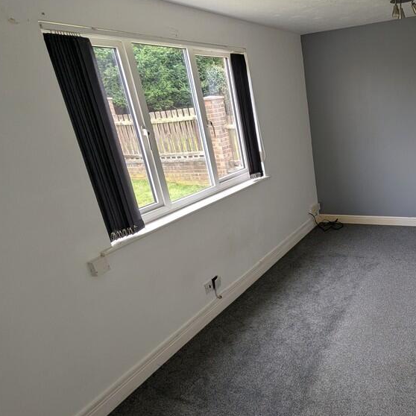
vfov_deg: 60.7
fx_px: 354
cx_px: 324
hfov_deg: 57.1
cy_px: 234
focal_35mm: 26
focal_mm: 2.35
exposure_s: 1/28
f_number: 2.2
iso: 43
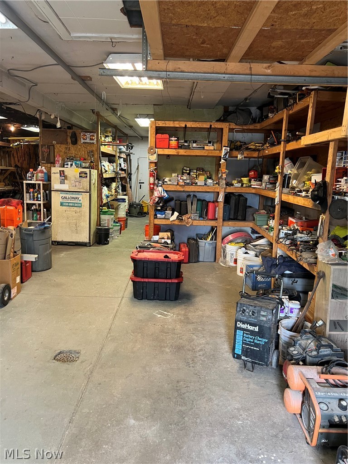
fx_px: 349
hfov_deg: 53.1
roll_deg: -1.9
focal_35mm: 26
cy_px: 232
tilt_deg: -8.6
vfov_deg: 67.3
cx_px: 174
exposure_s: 1/60
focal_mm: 5.7
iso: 200
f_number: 1.5
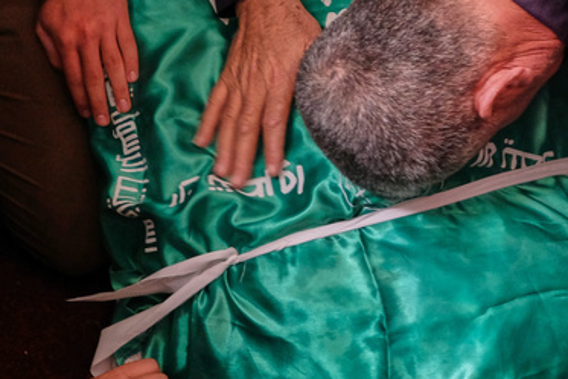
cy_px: 104
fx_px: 1515
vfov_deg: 14.2
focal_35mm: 96
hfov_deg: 21.1
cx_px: 402
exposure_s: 1/30
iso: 800
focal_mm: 23
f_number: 2
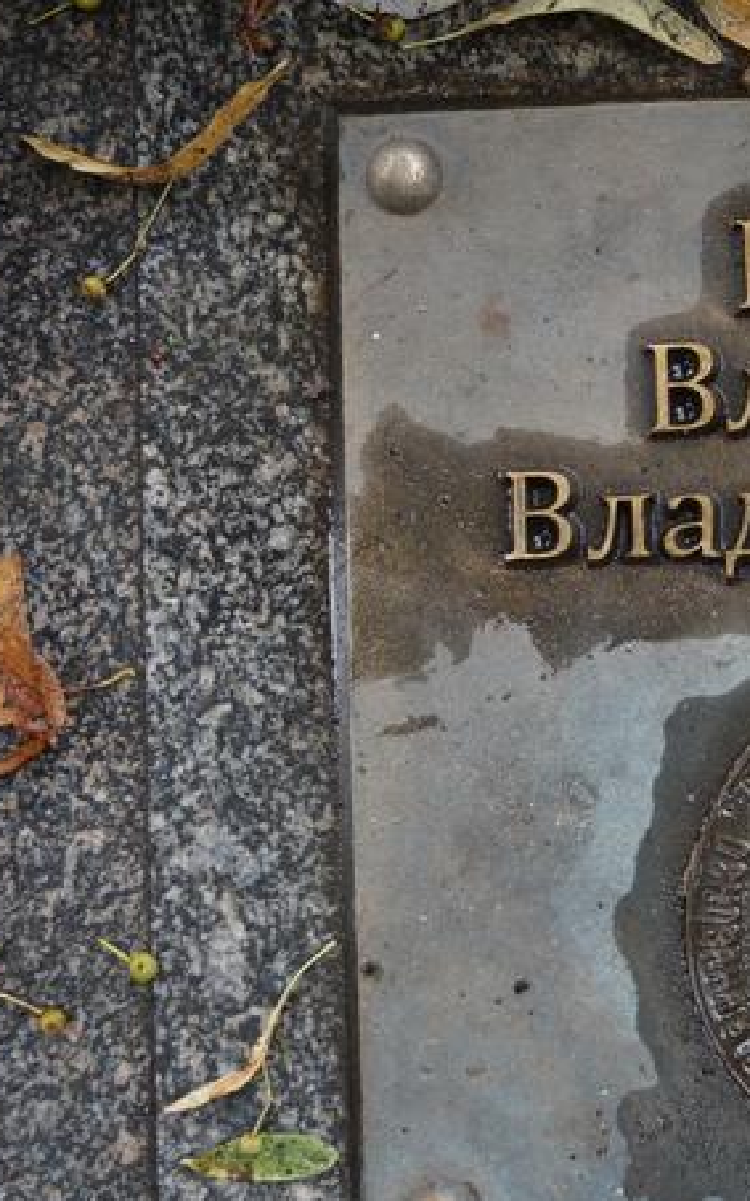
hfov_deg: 15.2
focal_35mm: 81
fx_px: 2650
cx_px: 1020
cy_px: 704
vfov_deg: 25.5
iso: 320
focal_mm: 30
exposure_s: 1/160
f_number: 4.5
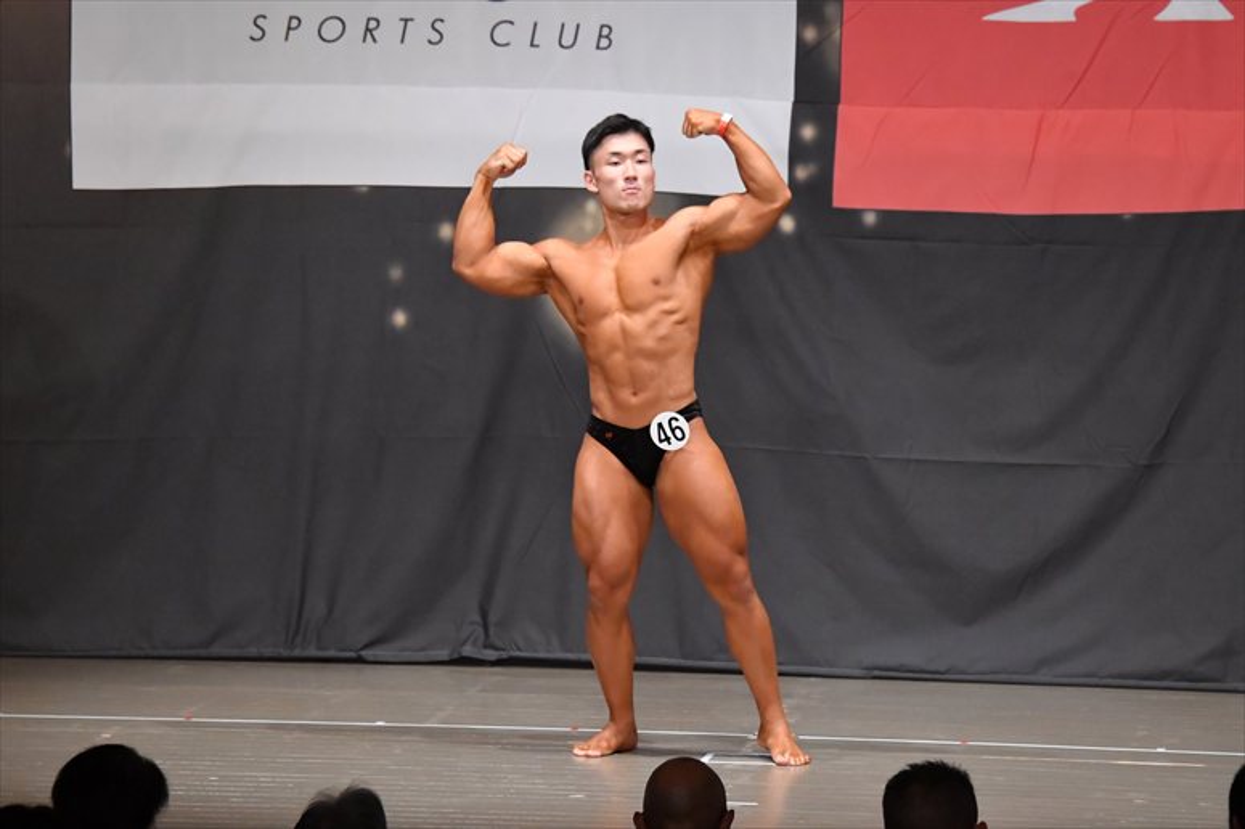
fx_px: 6983
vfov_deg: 6.8
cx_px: 622
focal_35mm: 202
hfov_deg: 10.2
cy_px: 414
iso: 6400
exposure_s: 1/400
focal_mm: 135
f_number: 5.6
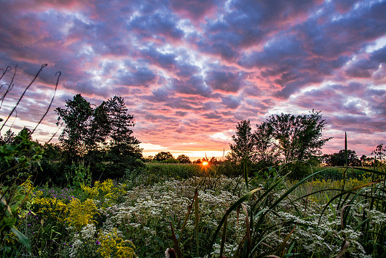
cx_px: 193
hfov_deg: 65.5
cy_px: 129
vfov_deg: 46.4
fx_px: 300
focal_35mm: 28
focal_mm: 28
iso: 200
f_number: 11
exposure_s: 1/25
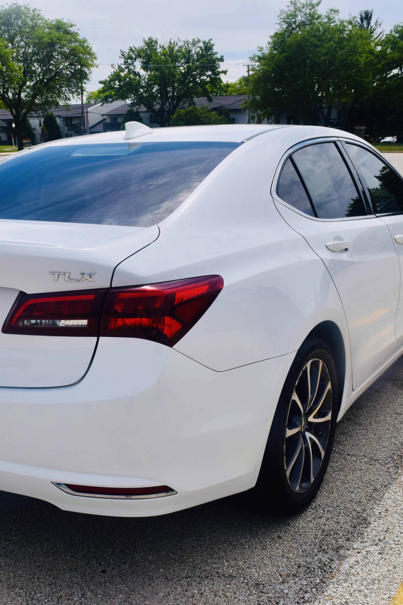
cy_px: 306
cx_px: 109
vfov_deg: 47.4
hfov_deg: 32.1
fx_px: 688
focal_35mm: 41
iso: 200
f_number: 11
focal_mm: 18
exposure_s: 1/500
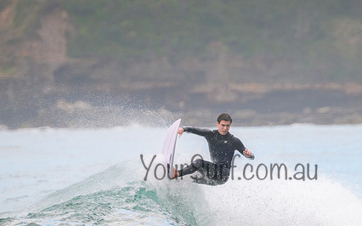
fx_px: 10948
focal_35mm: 1110
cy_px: 160
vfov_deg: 1.2
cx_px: 228
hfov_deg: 1.9
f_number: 11
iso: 1800
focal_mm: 800
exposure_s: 1/320
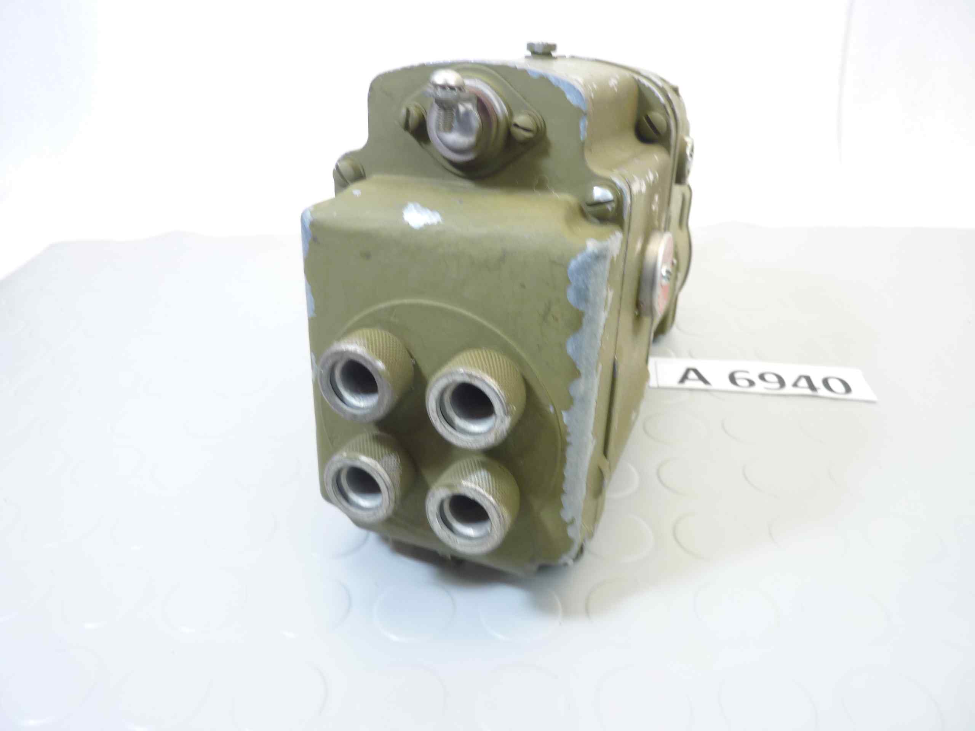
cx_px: 488
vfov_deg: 54.9
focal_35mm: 25
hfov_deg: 69.4
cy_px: 366
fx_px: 704
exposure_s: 1/13
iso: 80
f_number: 3.3
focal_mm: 4.1
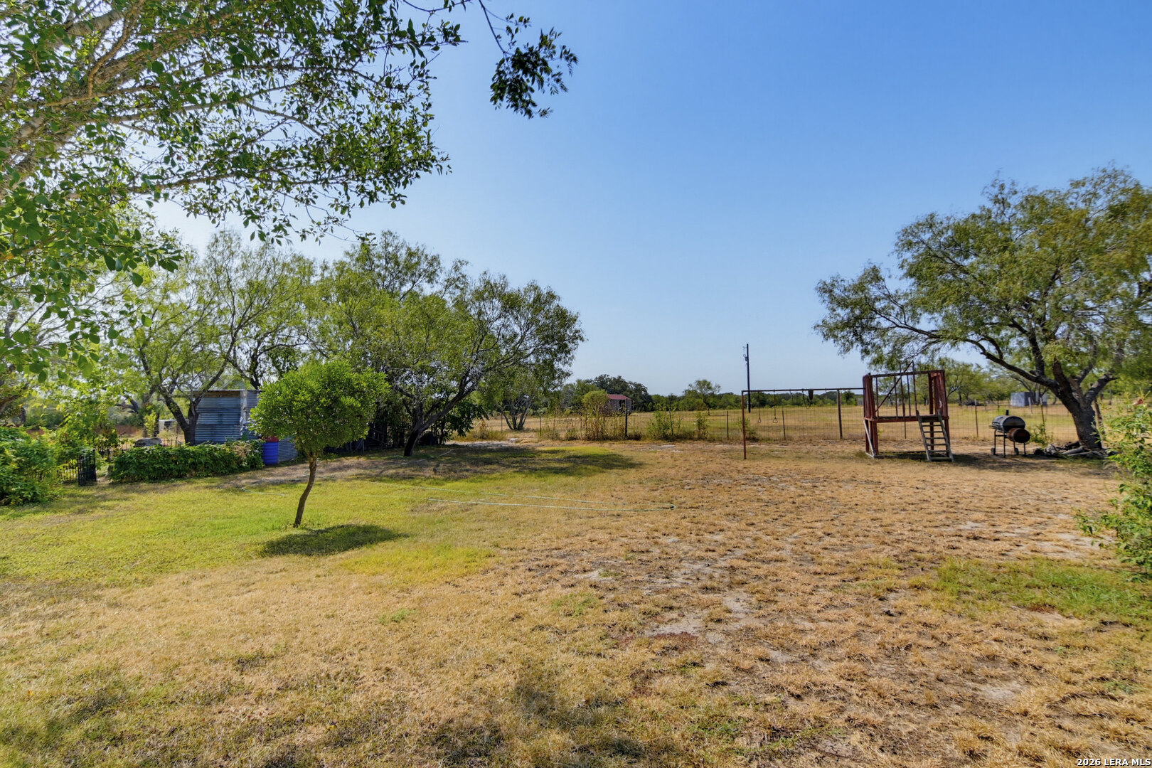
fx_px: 544
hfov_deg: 93.3
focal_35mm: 17
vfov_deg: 70.4
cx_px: 576
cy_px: 384
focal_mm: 11.5
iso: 100
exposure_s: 1/320
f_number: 7.1
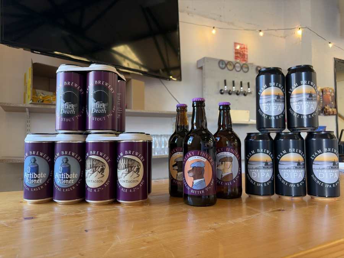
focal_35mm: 26
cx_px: 172
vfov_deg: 53.1
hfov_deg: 67.3
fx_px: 258
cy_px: 129
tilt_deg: +2.5
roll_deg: +0.2
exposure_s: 1/50
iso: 160
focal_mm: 5.96
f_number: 1.6
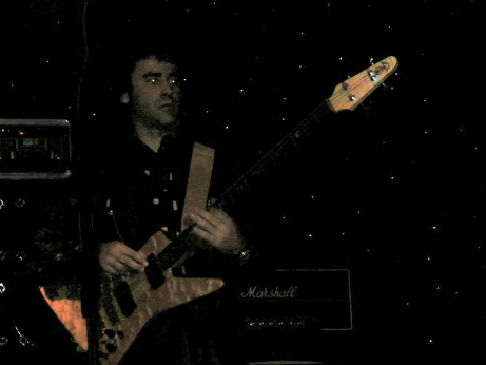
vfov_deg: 10.9
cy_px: 174
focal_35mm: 136
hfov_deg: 14.5
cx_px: 205
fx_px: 1910
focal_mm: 14.9
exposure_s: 1/59.9
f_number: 4.6
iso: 200
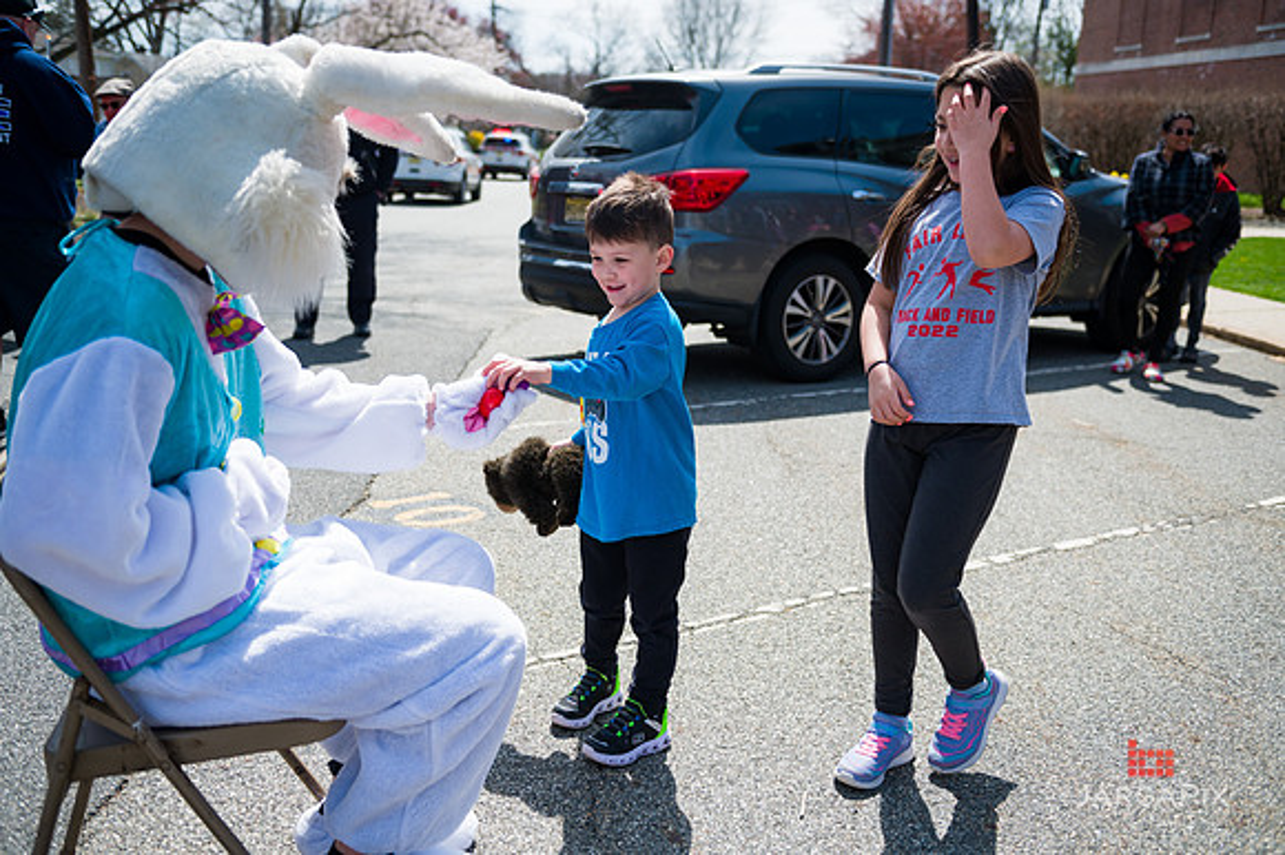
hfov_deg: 53.2
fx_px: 1284
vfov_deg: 36.8
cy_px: 428
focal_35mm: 36
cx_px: 642
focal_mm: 36
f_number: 4
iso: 200
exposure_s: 1/3200
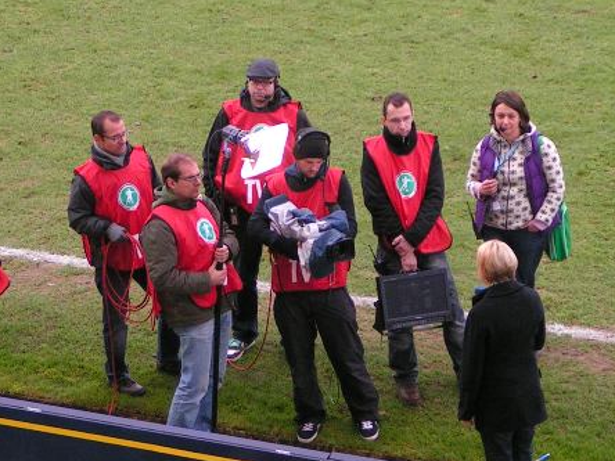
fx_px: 4353
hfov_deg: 8.1
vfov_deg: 6.1
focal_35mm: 245
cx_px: 308
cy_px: 192
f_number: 3.5
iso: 160
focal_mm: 20.9
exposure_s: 1/200
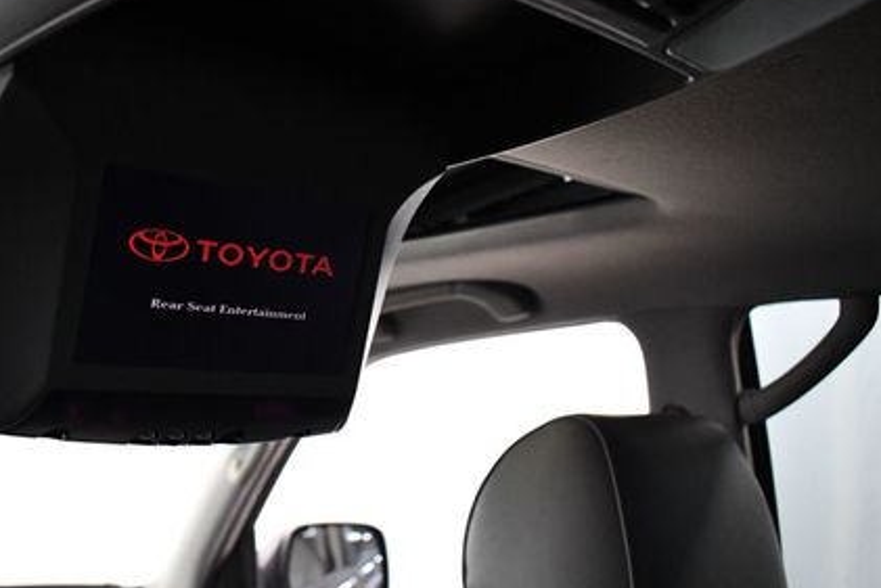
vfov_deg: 32.6
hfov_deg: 46.6
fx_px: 1004
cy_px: 247
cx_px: 285
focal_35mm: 41
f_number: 3.5
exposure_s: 1/60
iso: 3200
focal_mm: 18
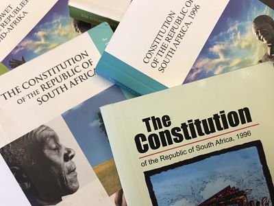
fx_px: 222
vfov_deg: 49.7
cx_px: 137
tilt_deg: -76.4
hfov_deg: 63.4
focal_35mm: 28
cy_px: 103
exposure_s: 1/100
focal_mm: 3.99
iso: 32
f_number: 1.8
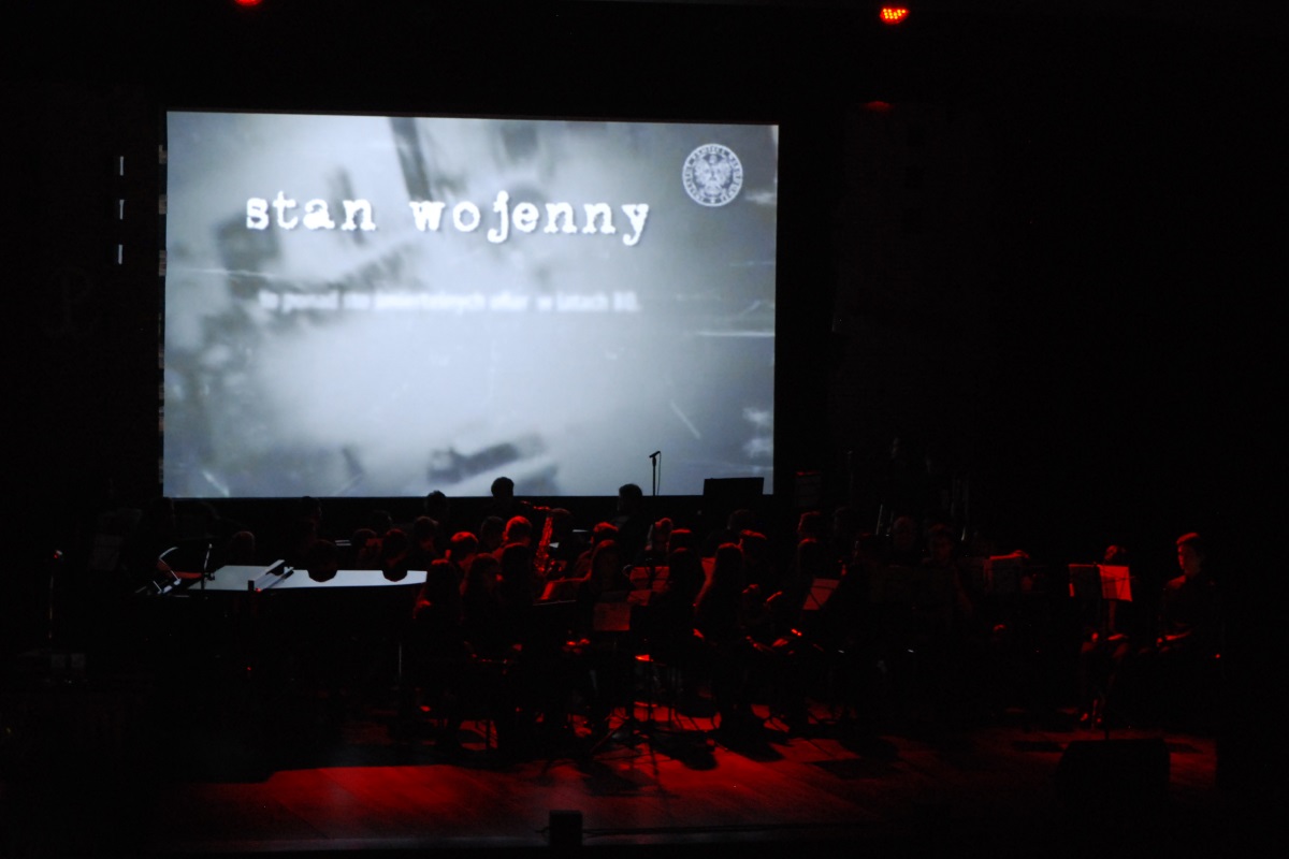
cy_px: 430
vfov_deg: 18.9
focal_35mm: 72
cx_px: 644
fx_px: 2578
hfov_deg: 28.1
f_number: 4
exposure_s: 1/8
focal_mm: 48
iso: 800
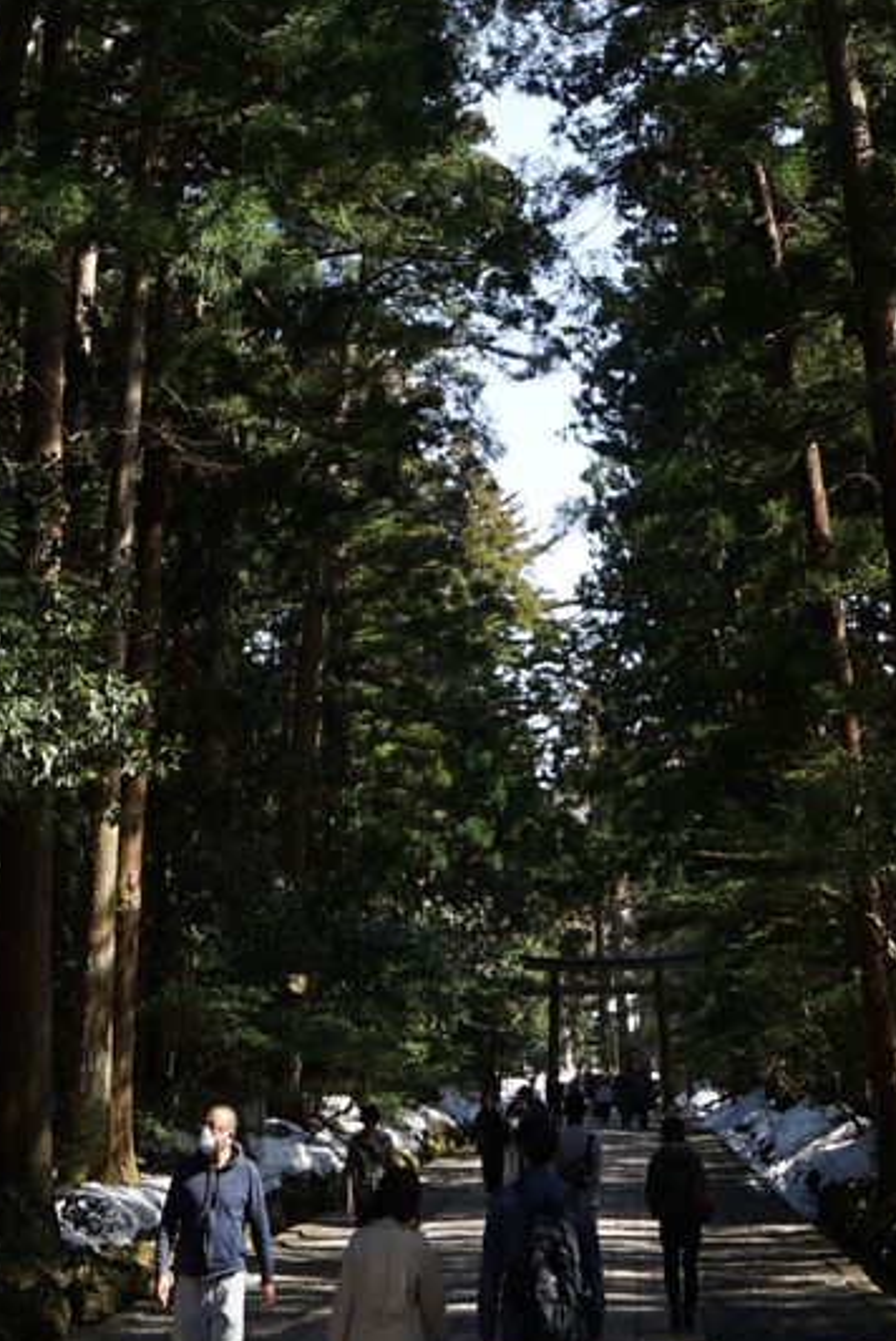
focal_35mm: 48
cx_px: 457
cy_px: -35
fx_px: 1790
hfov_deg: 28.1
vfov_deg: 36.4
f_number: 9
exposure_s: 1/50
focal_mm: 16
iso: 100
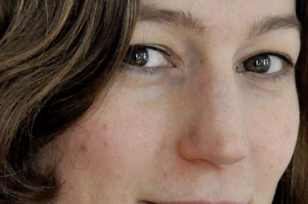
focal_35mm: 358
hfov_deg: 5.8
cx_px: 207
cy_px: 103
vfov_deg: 3.8
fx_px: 3059
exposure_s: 1/320
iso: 3200
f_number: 9
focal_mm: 80
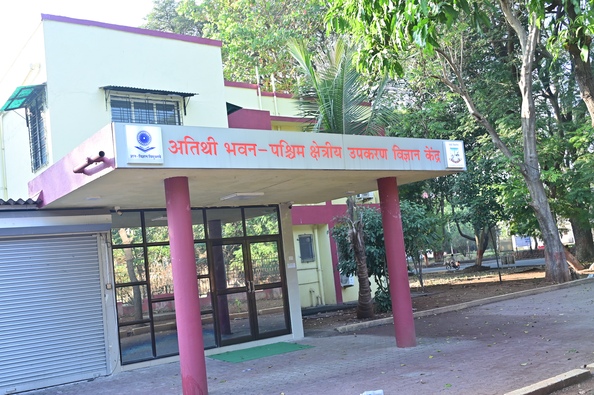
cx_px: 271
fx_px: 594
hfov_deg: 53.1
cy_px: 214
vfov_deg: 36.8
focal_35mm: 36
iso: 250
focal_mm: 32
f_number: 4
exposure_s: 1/200
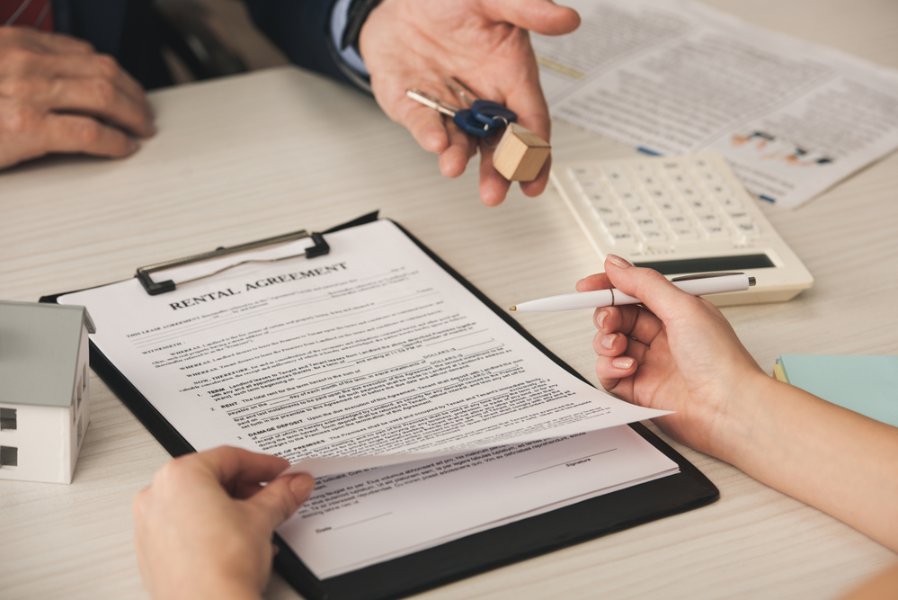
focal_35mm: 120
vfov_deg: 11.4
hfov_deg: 17.1
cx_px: 449
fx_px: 2994
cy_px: 300
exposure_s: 1/200
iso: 125
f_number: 4.5
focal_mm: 120
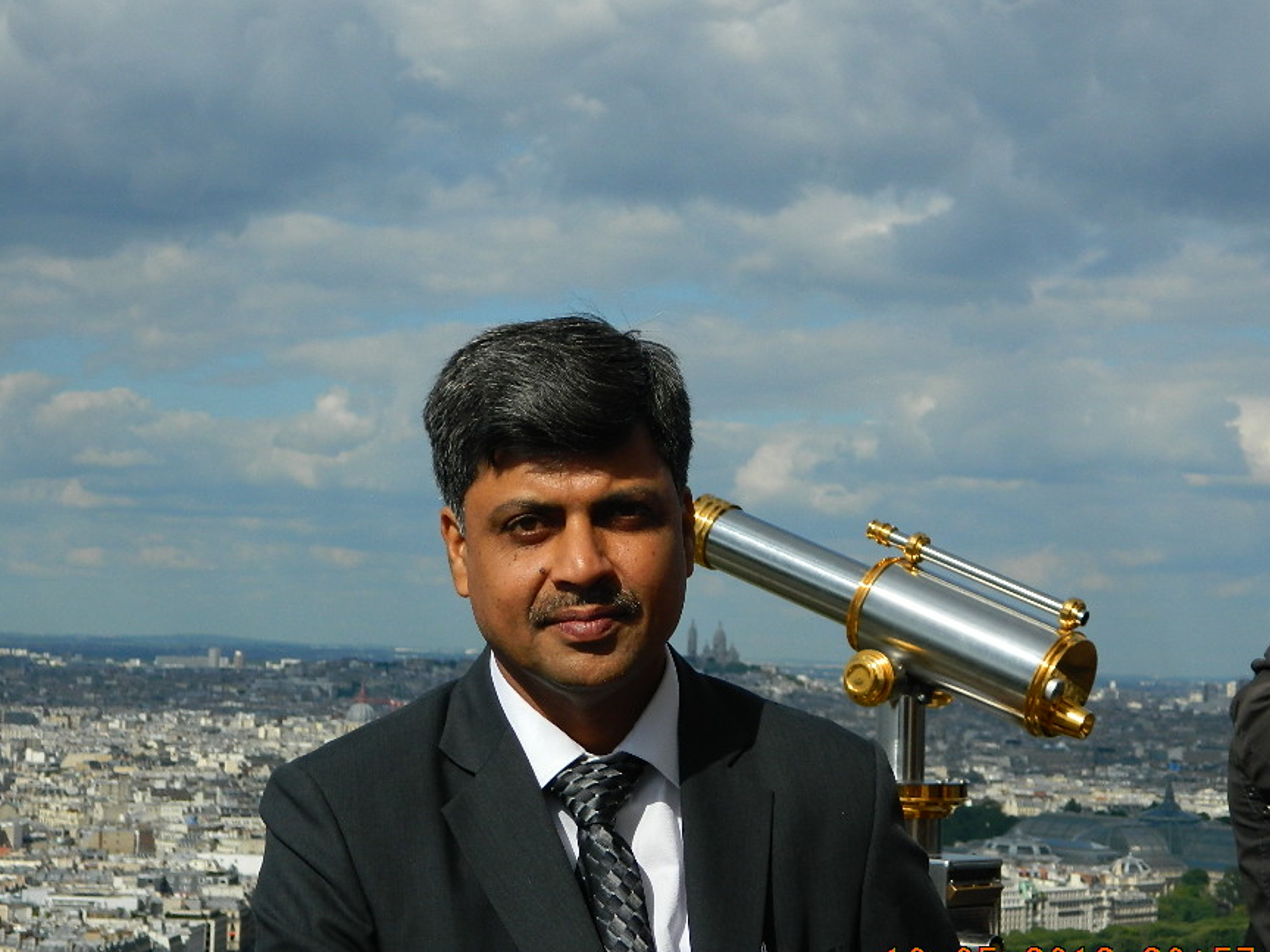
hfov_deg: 23.6
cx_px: 594
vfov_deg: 17.8
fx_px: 3045
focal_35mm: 83
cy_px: 519
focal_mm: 12.6
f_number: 11.4
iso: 80
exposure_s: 1/200
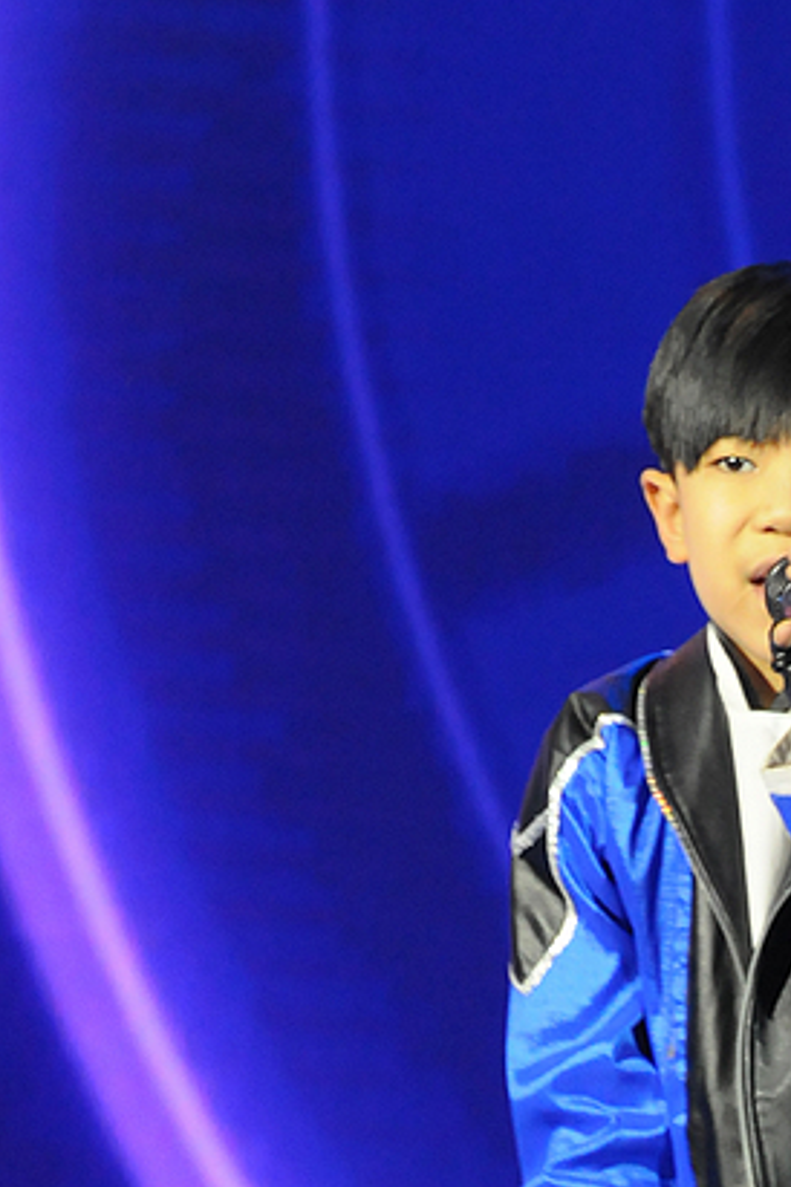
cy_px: 1473
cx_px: 836
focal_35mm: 313
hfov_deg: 4.4
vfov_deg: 6.5
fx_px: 10315
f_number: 5.3
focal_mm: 78
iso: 1100
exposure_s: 1/30
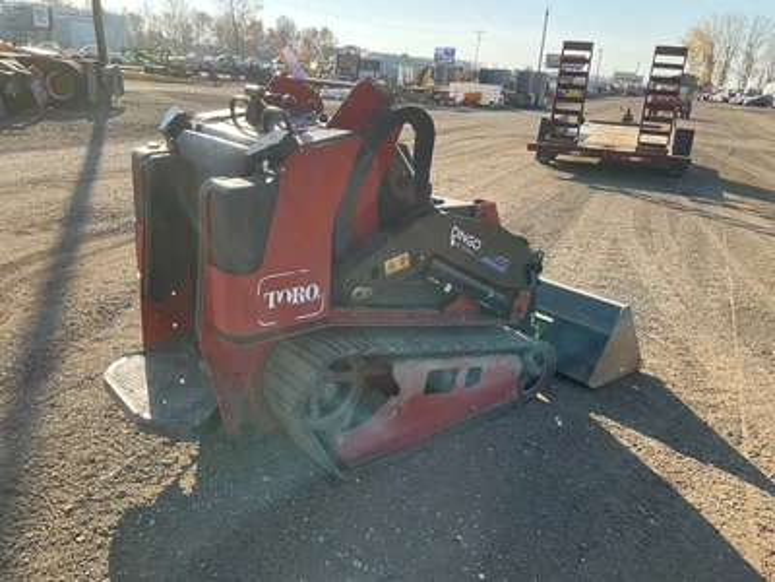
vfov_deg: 48.2
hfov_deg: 61.7
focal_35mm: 29
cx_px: 388
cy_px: 291
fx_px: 649
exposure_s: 1/657
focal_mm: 3
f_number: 1.8
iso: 25
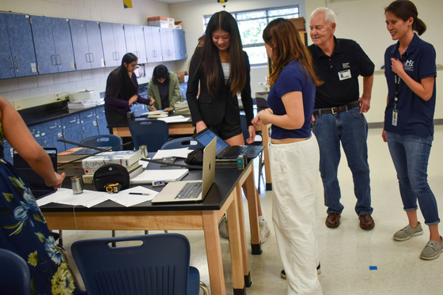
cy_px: 148
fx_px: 443
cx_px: 222
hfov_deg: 53.1
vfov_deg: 36.9
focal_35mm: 36
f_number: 4.5
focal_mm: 24
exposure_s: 1/80
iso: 400
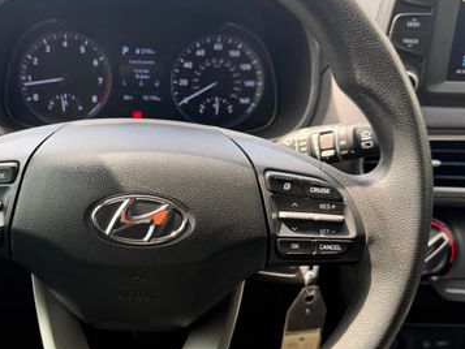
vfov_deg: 33.6
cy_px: 198
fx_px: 578
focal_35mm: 43
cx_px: 139
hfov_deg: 43.0
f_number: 1.78
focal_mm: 6.76
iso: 125
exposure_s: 1/199
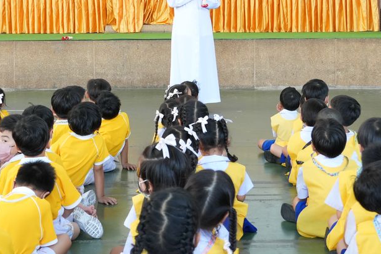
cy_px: 23
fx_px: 931
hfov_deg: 23.1
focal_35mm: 88
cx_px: 158
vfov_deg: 15.3
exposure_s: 1/125
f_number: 5.6
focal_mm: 32
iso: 1250
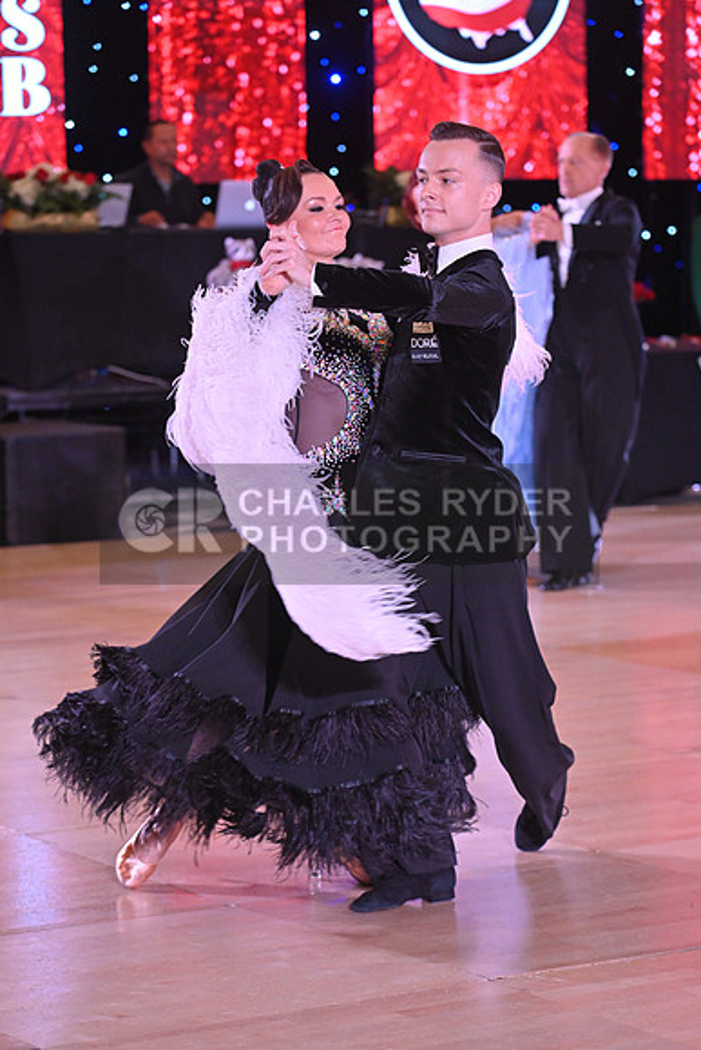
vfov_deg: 17.1
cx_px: 350
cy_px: 525
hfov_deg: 11.4
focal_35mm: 120
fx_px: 3503
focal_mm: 120
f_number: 5
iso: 3200
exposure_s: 1/320
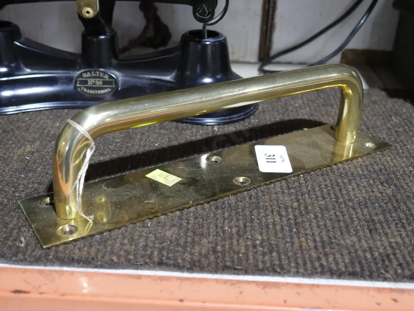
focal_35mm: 44
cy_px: 156
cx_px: 207
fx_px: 526
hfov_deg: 42.9
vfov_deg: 32.9
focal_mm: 22
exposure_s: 1/60
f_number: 4.7
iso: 1250
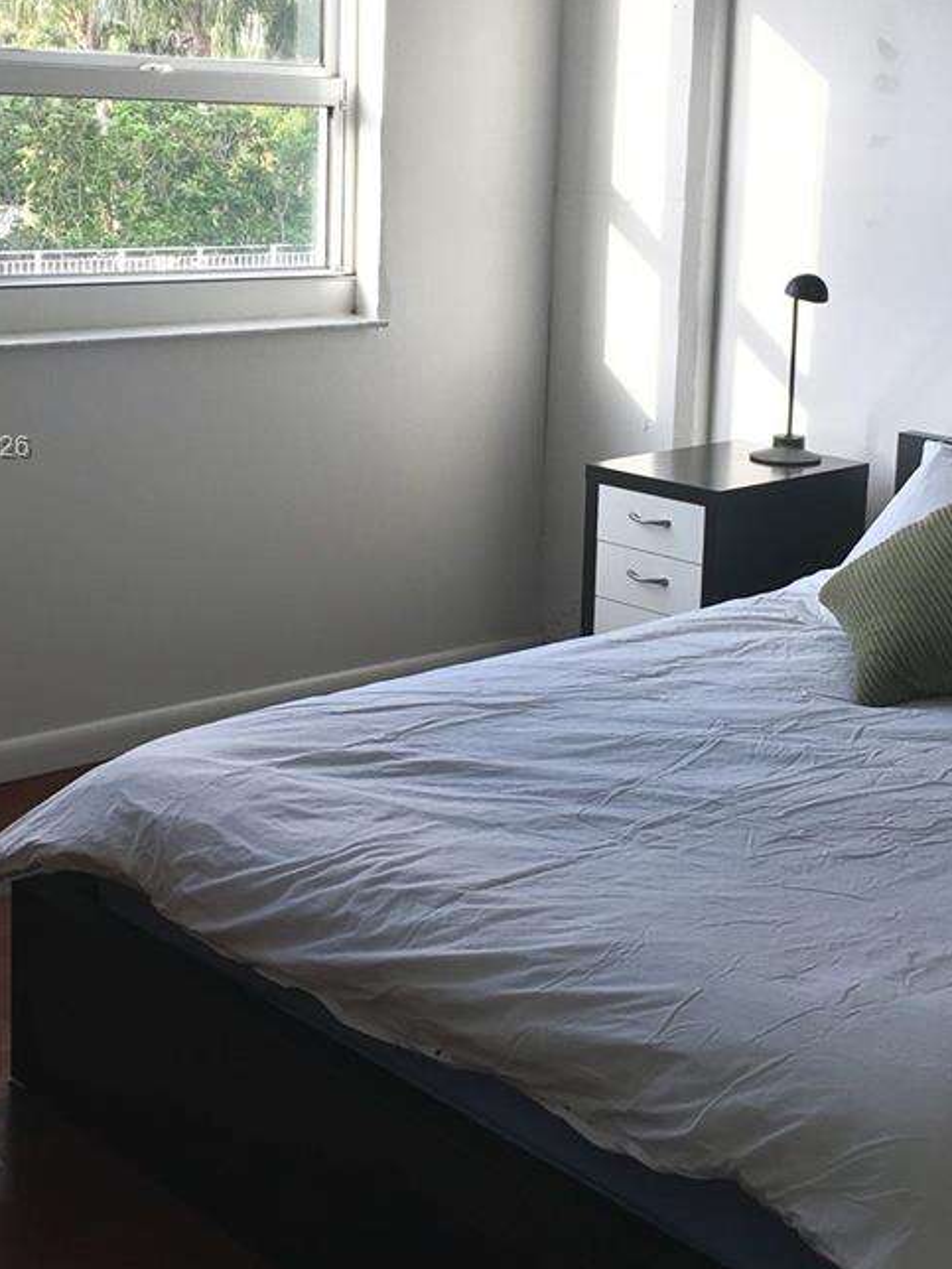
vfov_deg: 35.3
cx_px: 552
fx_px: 1980
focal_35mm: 54
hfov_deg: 27.0
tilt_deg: -10.4
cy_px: 449
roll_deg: -1.1
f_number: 2.2
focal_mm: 4.15
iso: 25
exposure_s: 1/120
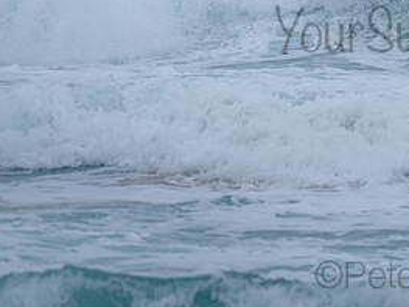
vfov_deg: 1.1
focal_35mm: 1299
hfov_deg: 1.5
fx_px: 15341
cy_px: -51
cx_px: 437
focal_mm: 500
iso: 450
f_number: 5.6
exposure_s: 1/1250
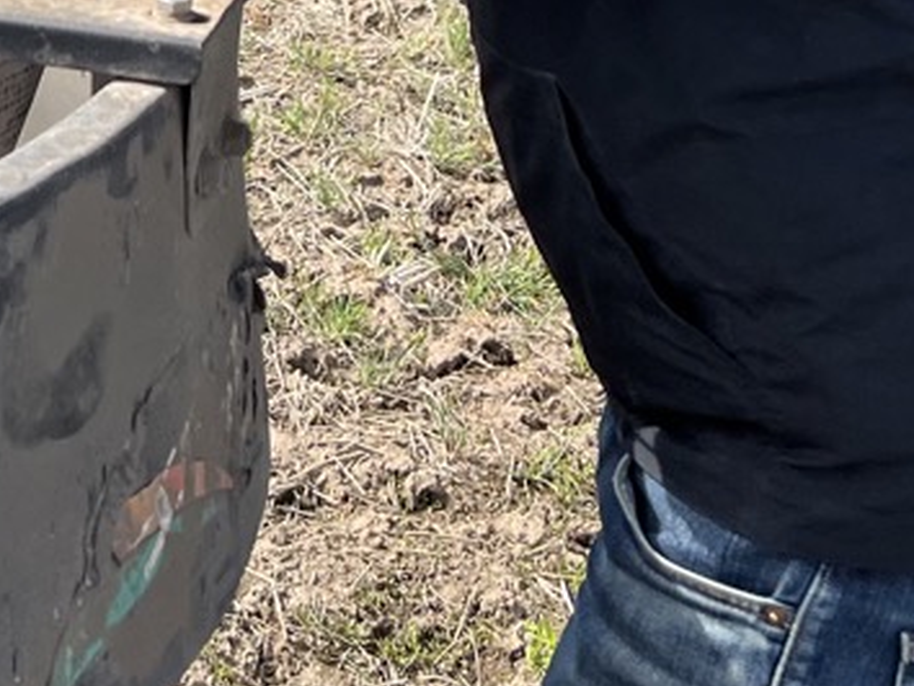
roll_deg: -7.8
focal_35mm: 94
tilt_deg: -10.5
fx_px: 2484
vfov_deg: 14.3
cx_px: 96
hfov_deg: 20.4
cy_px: -459
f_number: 1.5
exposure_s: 1/1511
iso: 50
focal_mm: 5.7
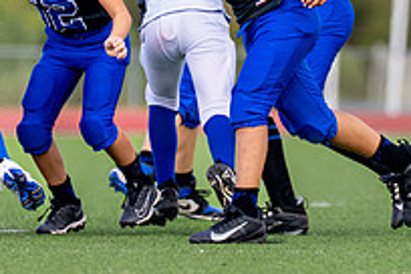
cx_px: 356
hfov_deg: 1.9
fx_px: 12603
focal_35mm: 1104
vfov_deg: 1.2
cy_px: 47
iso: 250
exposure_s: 1/3200
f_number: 2.8
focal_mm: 200
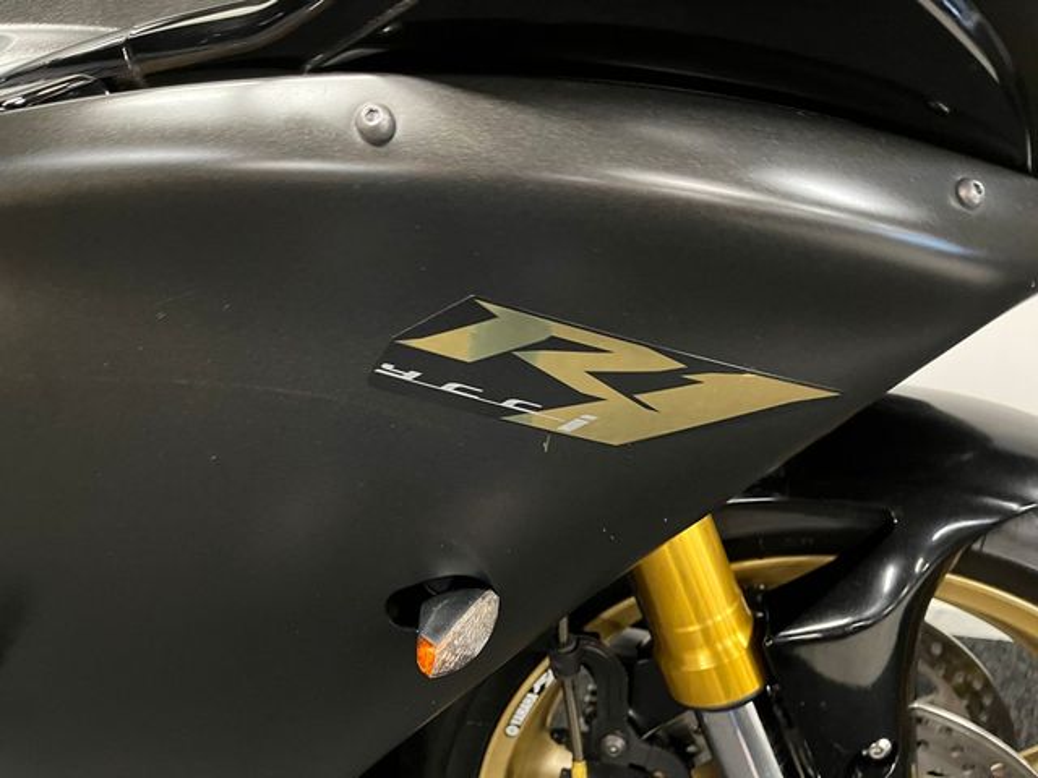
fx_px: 780
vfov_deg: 53.1
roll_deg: -1.2
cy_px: 389
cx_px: 519
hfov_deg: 67.3
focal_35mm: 26
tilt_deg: -18.6
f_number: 1.6
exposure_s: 1/25
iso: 500
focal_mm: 5.1
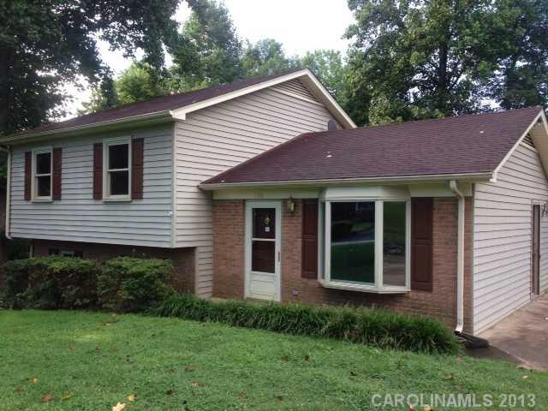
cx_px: 274
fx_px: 522
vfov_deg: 42.9
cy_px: 206
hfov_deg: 55.4
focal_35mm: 33
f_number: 2.4
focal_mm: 4.13
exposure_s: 1/186
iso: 50
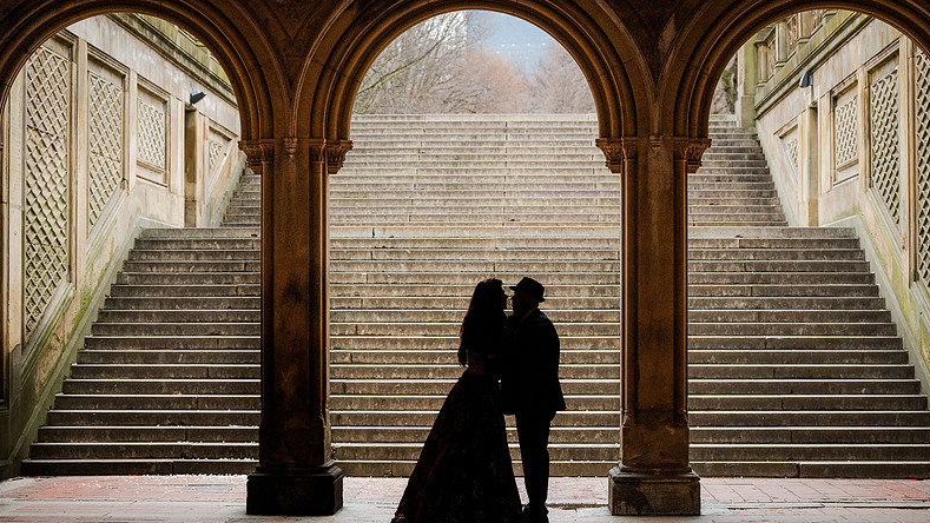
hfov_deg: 27.5
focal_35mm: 77
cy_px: 292
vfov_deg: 15.7
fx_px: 1899
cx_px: 463
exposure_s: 1/400
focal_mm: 70
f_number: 3.5
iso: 320
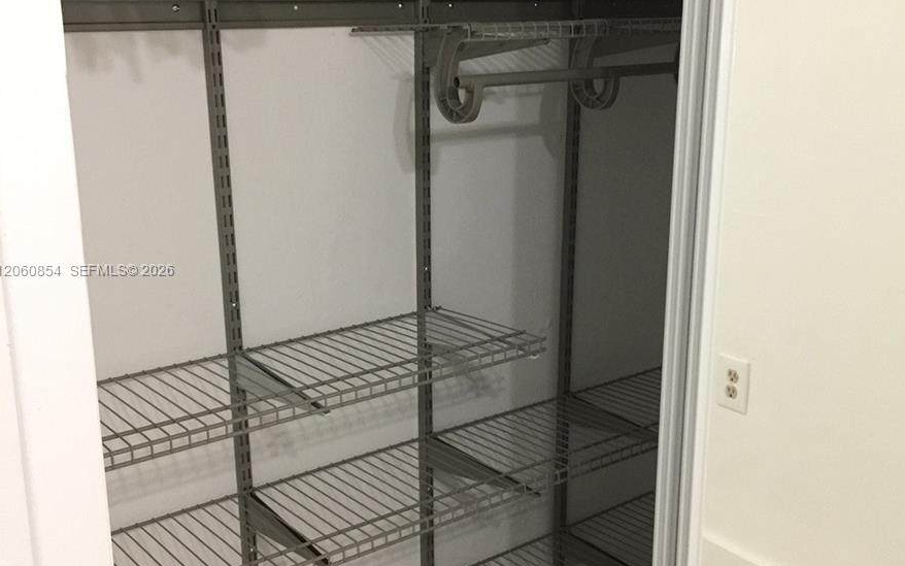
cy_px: 271
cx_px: 446
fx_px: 1036
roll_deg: +0.3
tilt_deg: -14.5
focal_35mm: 42
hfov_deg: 47.2
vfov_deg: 30.5
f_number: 2.2
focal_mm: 4.15
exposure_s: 1/15
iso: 125
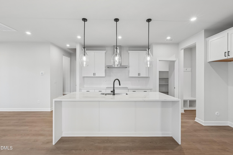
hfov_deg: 96.7
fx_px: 104
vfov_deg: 73.7
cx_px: 116
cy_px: 78
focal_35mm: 16
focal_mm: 16
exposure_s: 1/8
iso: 200
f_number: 10
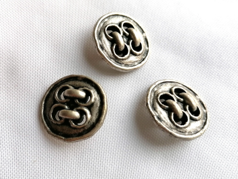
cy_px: 90
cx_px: 119
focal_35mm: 27
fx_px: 186
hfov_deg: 65.3
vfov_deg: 51.4
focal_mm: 4.75
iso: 80
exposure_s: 1/60
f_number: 1.8
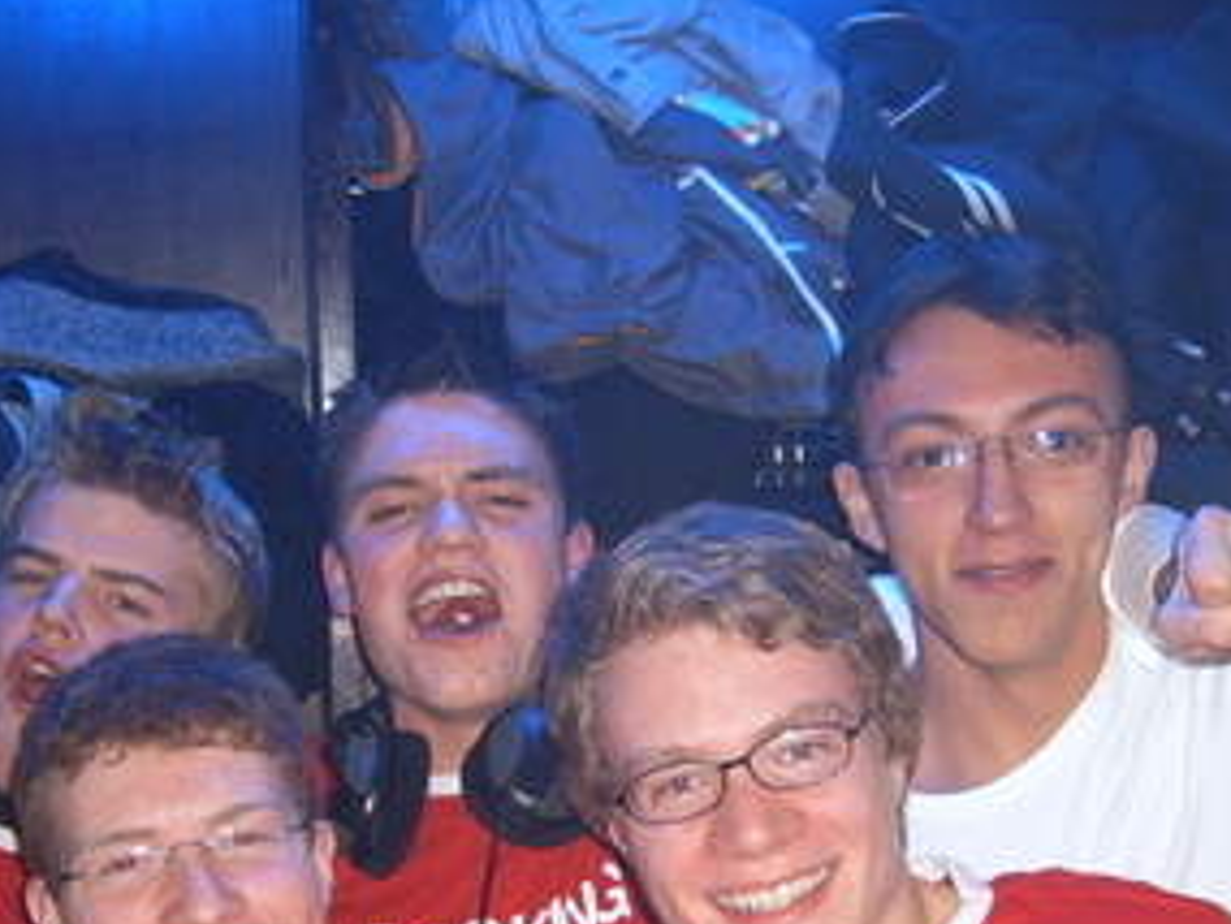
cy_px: 747
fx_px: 2063
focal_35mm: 58
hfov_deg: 33.2
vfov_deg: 24.8
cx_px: 562
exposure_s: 1/30
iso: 100
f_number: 2.8
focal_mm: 5.8
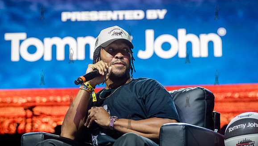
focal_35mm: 133
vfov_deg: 9.1
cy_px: 67
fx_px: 910
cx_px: 113
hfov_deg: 16.1
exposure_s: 1/1000
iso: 5000
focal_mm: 112
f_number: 4.5
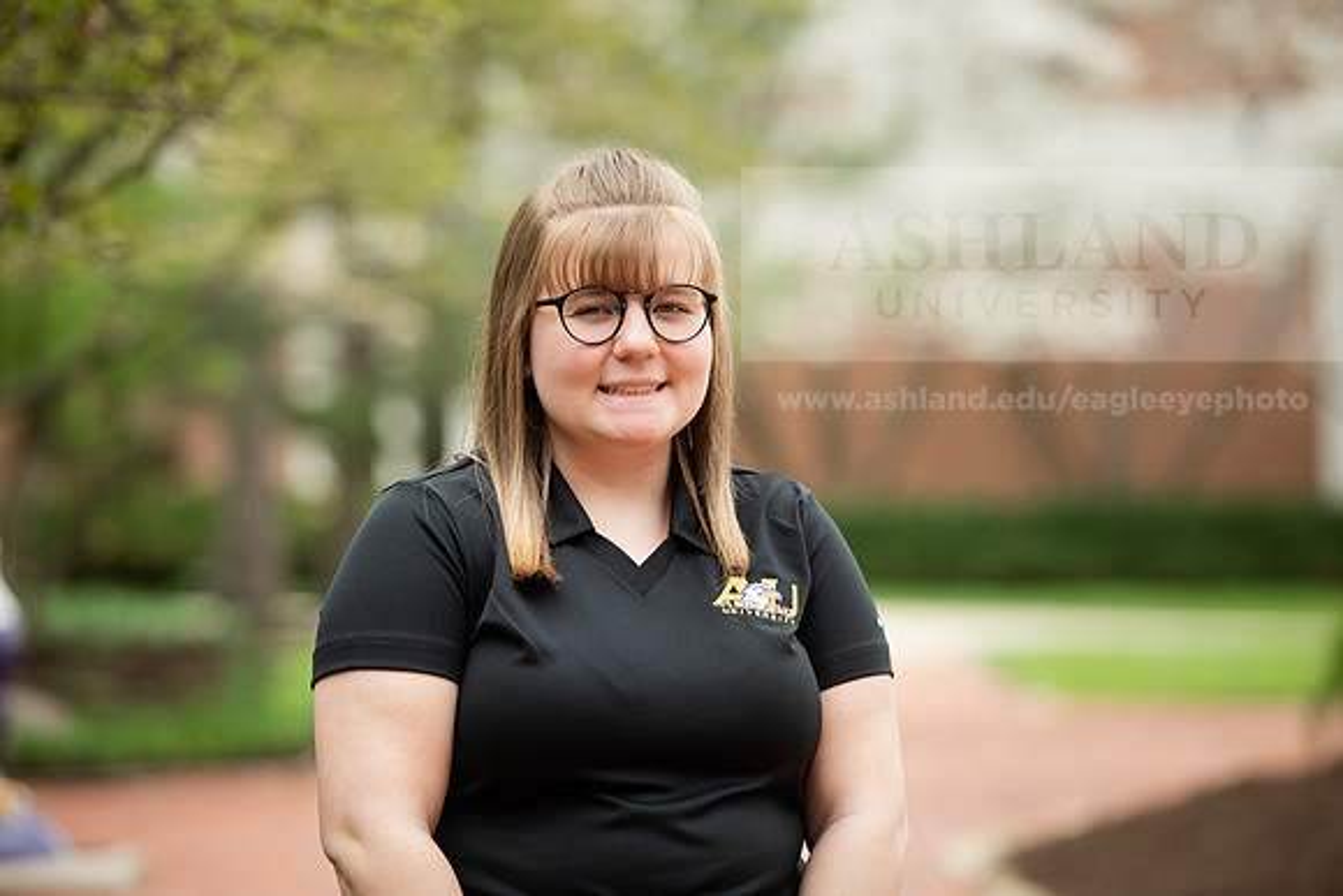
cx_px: 672
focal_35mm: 165
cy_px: 448
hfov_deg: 12.4
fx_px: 6157
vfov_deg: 8.3
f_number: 4
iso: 100
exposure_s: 1/200
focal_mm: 165
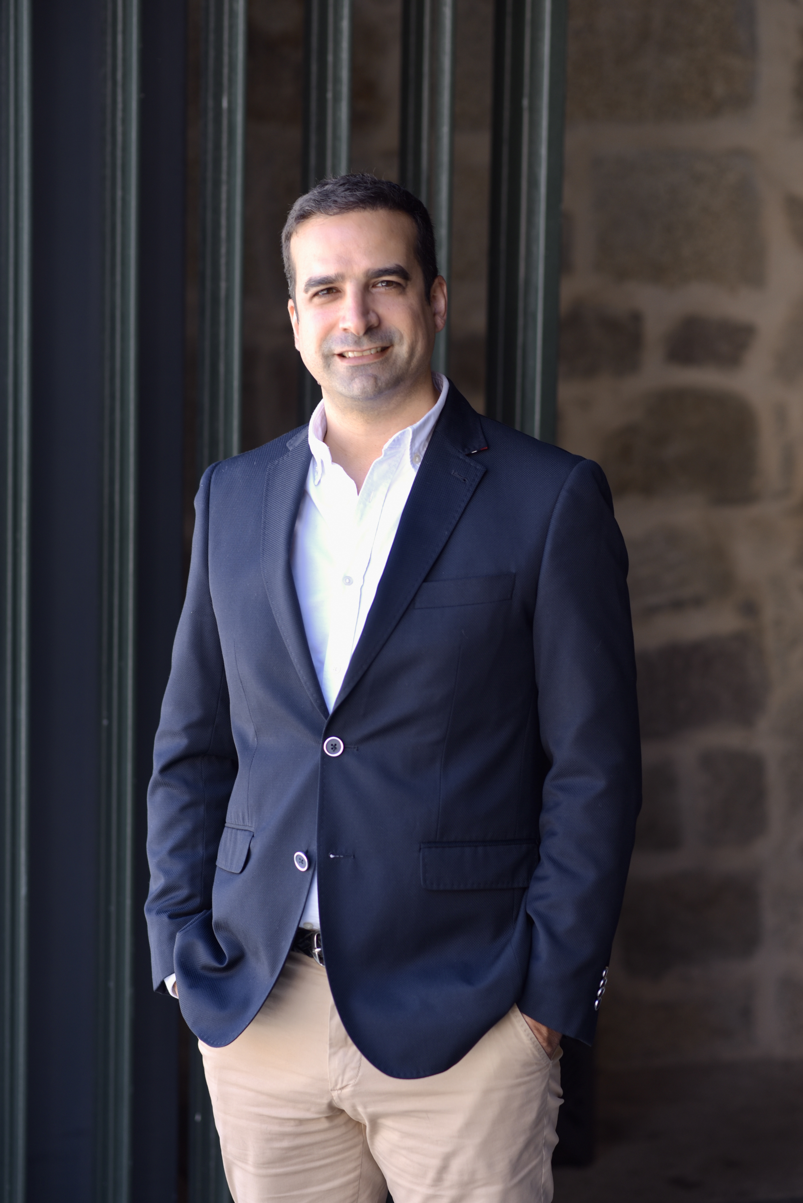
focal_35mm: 85
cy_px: 602
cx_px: 402
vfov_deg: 23.9
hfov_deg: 16.1
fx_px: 2841
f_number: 2.8
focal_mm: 85
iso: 100
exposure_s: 1/200
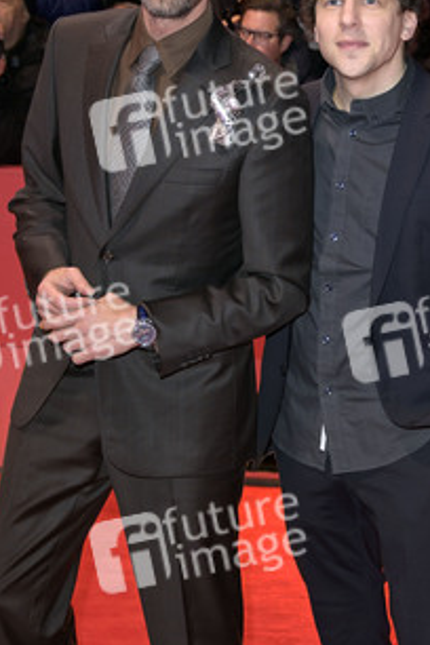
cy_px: 228
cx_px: 259
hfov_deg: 16.8
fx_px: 1451
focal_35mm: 81
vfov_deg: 25.0
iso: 1250
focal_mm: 62
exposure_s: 1/160
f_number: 5.6
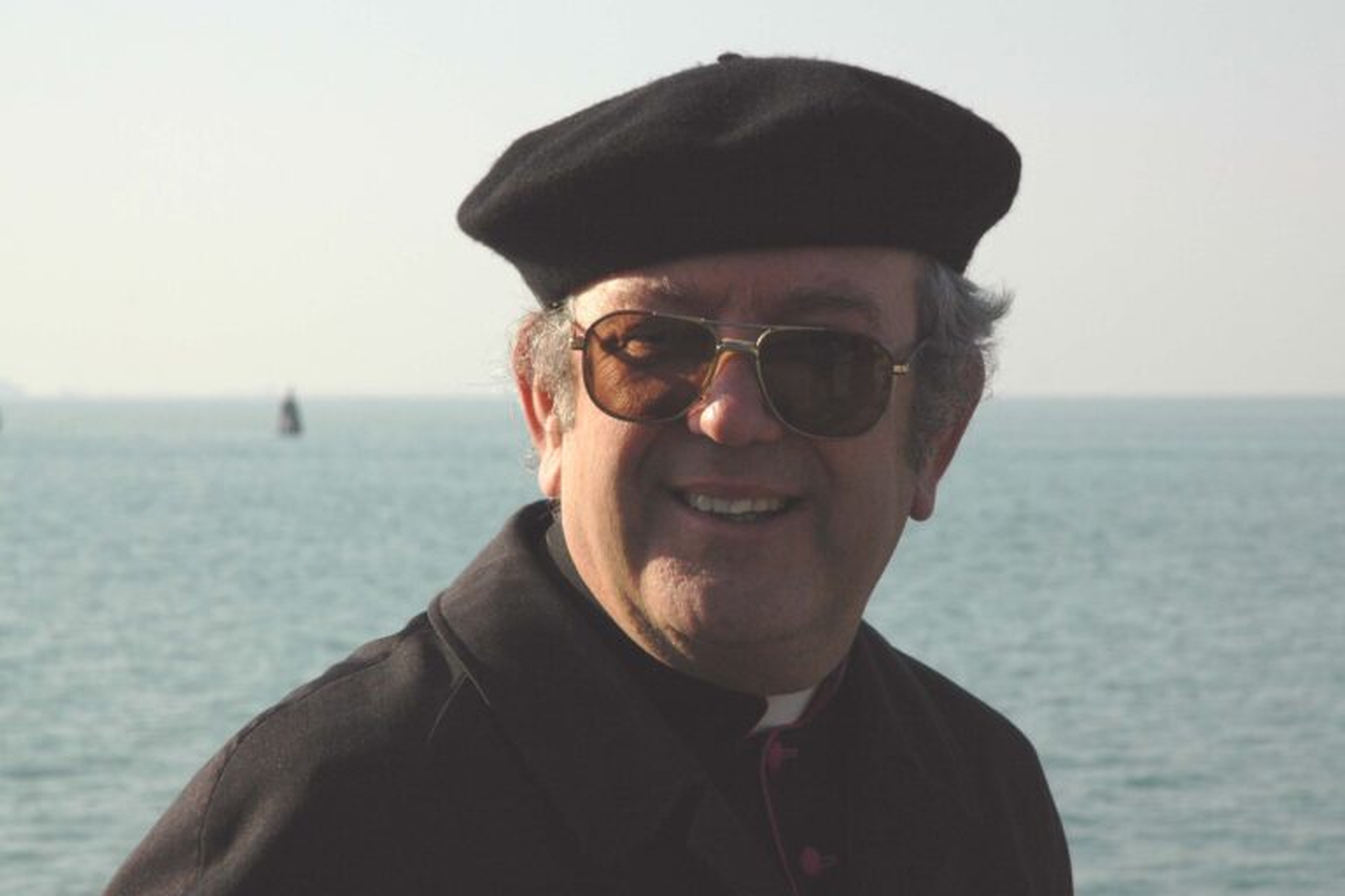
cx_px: 672
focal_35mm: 105
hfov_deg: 19.5
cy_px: 448
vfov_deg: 13.0
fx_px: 3923
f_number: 13
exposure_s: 1/500
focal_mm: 70
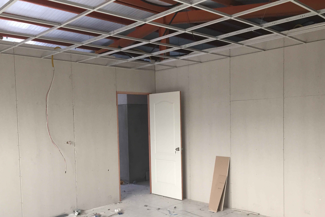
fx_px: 244
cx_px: 162
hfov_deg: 67.4
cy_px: 108
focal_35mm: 27
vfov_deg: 47.9
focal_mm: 10
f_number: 3.5
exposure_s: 1/60
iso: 1100
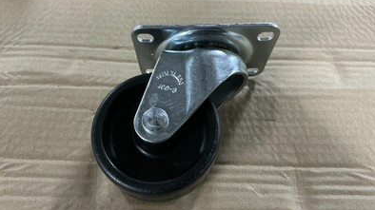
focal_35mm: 31
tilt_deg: -56.7
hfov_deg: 62.7
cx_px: 188
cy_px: 99
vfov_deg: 37.7
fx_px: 308
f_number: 1.8
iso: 250
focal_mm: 3
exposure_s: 1/40
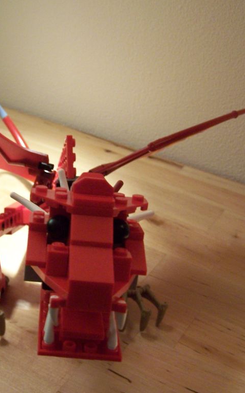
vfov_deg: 37.5
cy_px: 197
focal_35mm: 54
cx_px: 56
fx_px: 577
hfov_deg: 23.7
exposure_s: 1/8
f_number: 2.8
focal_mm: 6.3
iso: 140
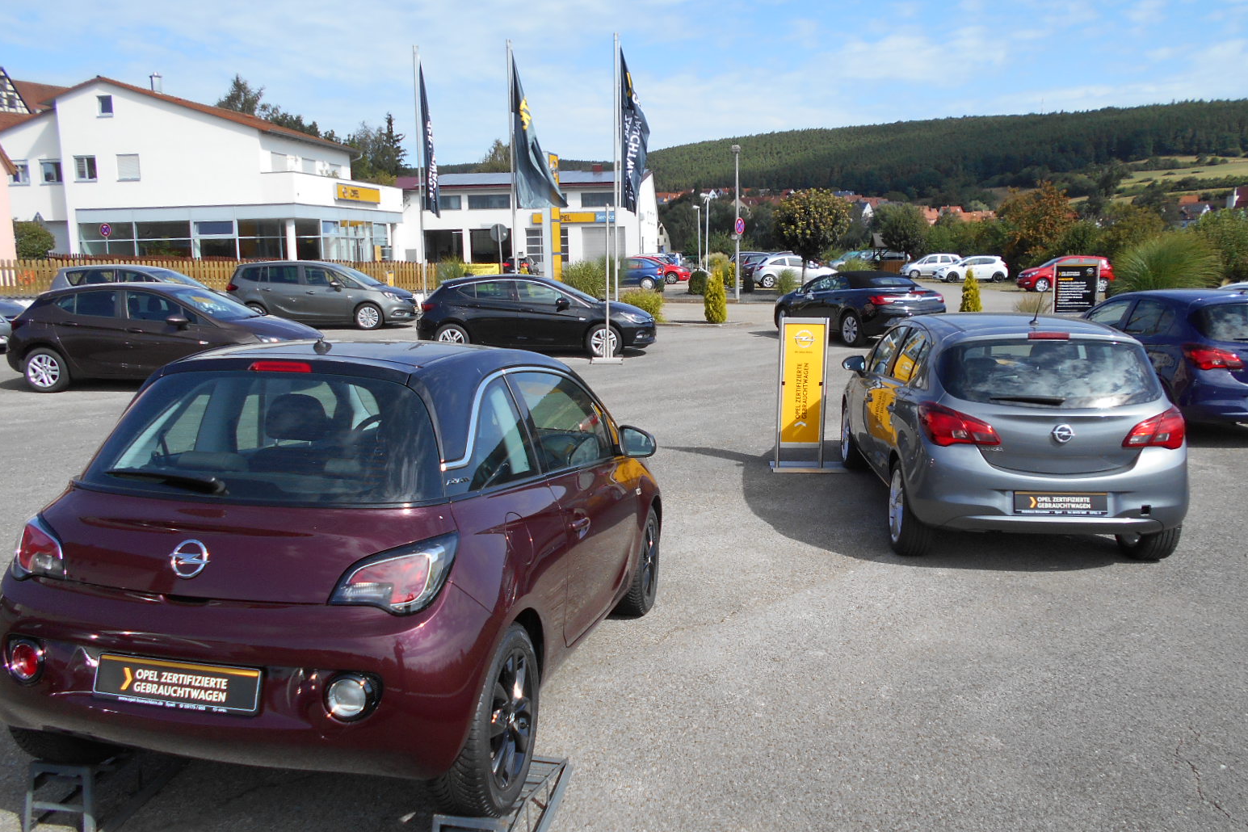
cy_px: 413
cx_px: 632
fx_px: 971
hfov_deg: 65.5
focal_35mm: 28
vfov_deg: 46.4
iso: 80
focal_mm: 4.6
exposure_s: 1/800
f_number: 3.2
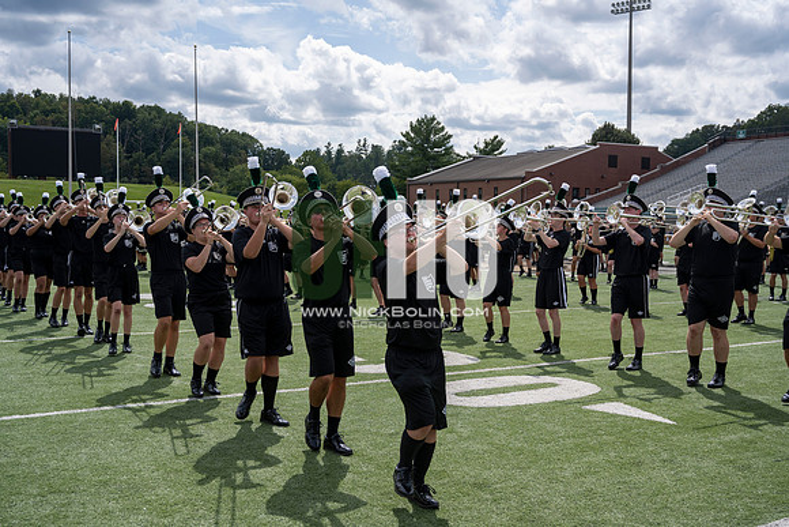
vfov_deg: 34.2
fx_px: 855
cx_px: 394
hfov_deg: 49.5
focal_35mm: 39
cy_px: 264
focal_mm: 39
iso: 200
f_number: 5
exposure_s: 1/1600
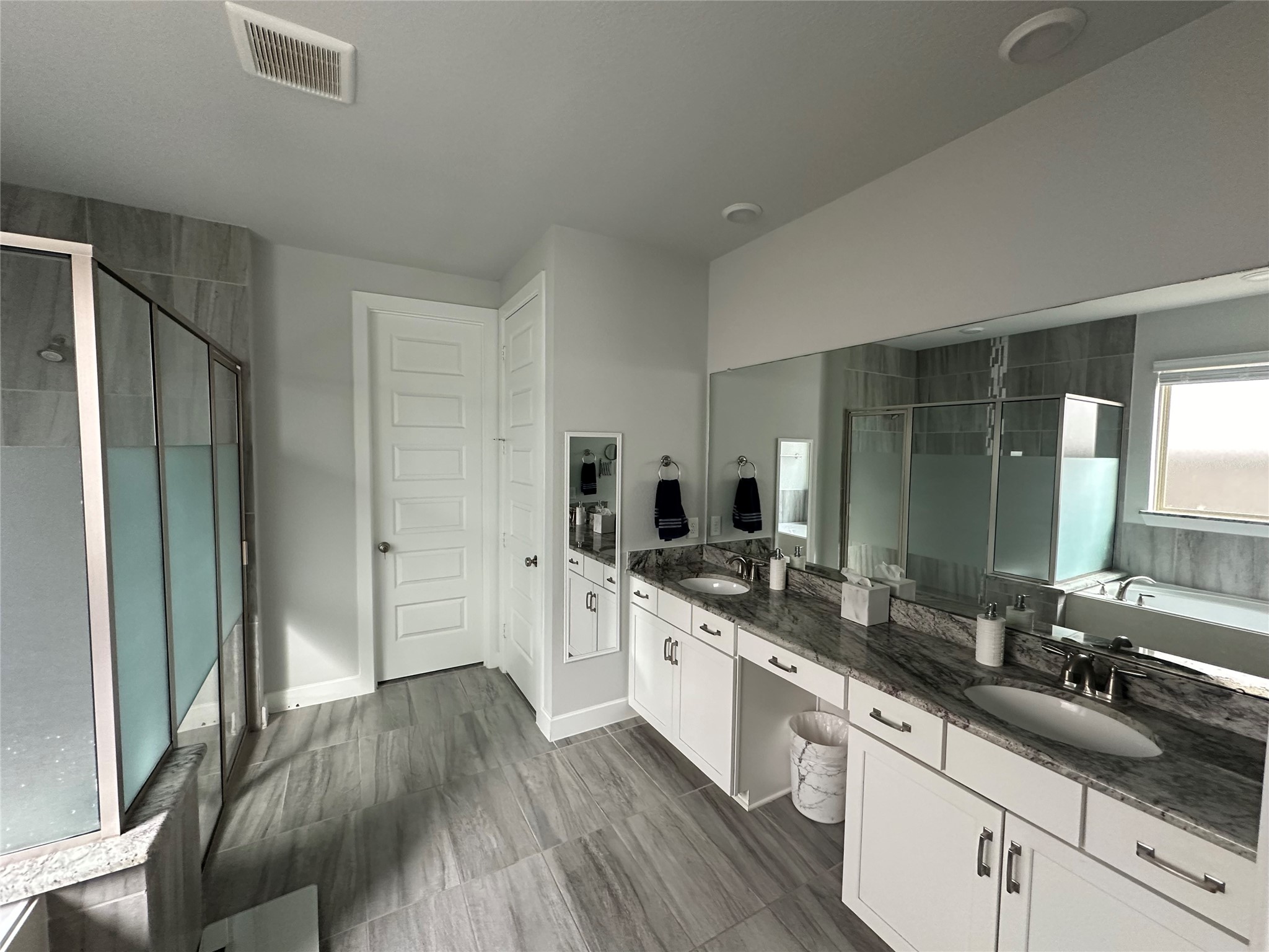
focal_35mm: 14
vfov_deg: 85.7
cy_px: 476
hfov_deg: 102.1
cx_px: 634
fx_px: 513
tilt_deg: -2.3
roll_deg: -0.8
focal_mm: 2.22
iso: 320
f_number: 2.2
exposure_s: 1/99
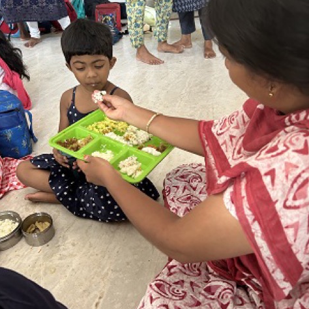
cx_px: 153
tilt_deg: -31.8
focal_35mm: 31
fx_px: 313
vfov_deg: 52.4
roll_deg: +2.2
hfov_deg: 52.5
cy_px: 136
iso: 250
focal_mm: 5.7
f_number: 1.5
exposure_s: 1/50
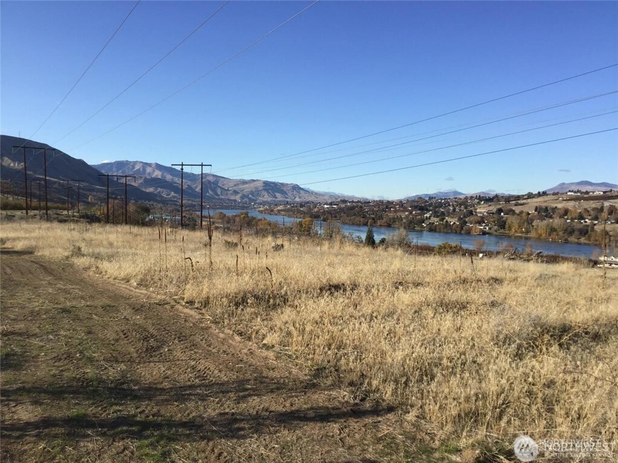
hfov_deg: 58.4
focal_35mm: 31
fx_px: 553
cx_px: 309
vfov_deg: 45.4
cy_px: 232
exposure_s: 1/1431
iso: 25
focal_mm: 3.3
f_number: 2.4
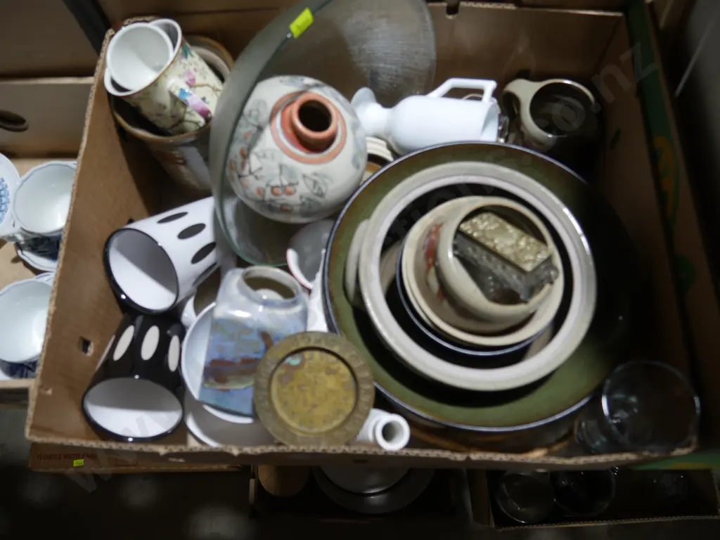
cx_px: 360
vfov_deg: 46.8
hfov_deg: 60.0
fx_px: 624
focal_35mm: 30
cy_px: 270
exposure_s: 1/80
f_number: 3.6
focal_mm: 15
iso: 200
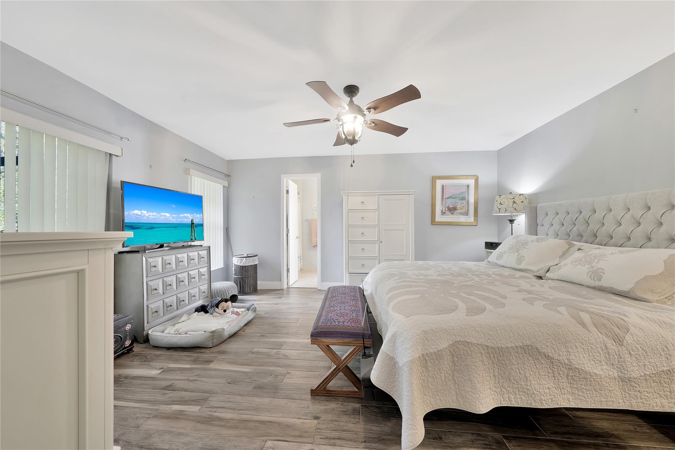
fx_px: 225
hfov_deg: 112.6
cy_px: 225
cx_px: 338
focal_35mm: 12
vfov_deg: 90.0
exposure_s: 1
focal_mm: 12
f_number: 13
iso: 200
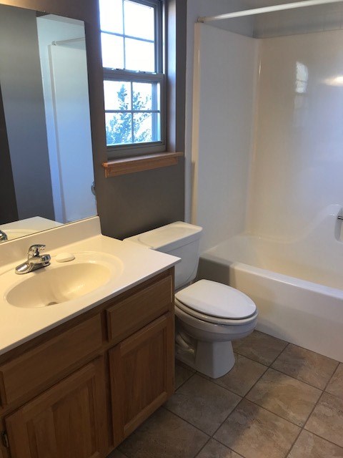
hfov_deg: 49.7
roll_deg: +0.2
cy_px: 229
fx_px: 370
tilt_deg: -17.2
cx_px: 172
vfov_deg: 63.4
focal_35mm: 28
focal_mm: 3.99
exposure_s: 1/30
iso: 32
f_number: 1.8
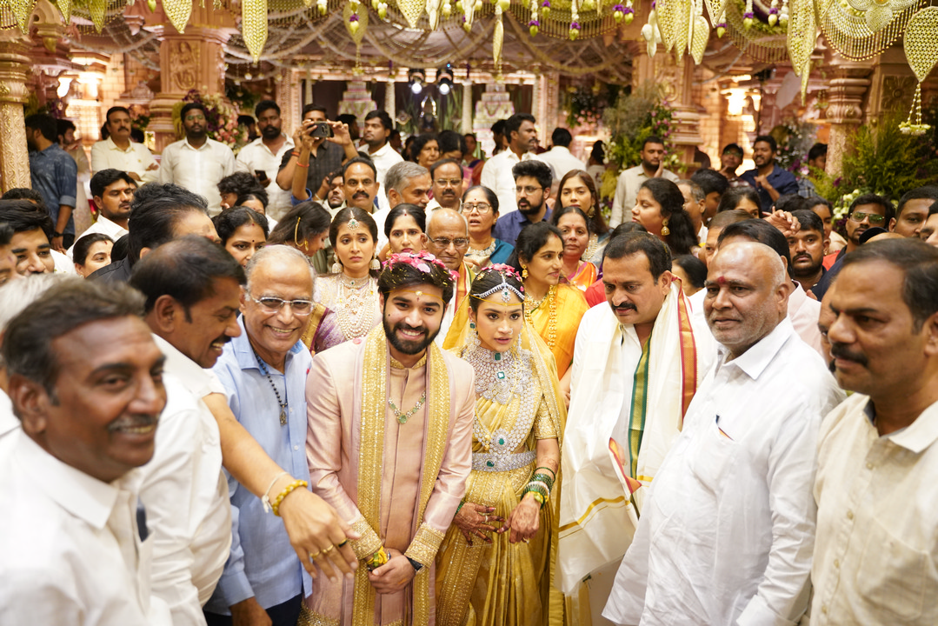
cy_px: 313
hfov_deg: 61.9
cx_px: 469
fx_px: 782
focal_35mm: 30
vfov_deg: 43.6
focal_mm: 30
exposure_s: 1/160
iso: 2000
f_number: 2.8
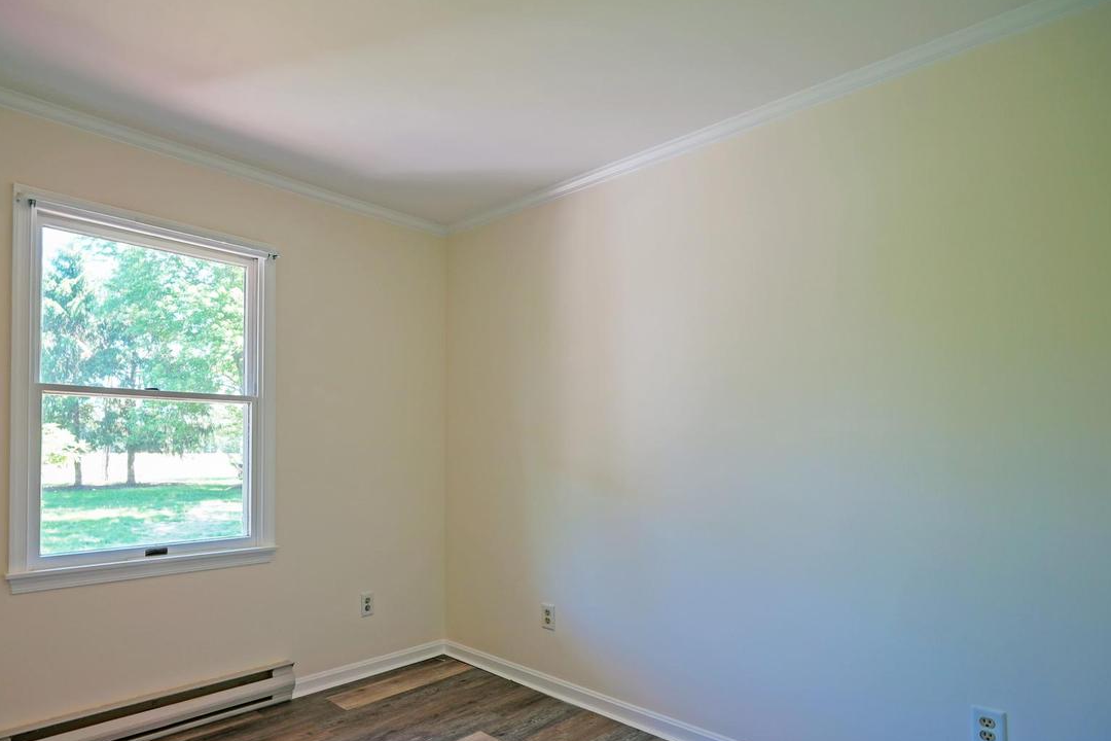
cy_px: 439
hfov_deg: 82.9
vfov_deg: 61.5
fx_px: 617
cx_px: 440
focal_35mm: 20
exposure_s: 1/30
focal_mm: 10
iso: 100
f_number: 2.8
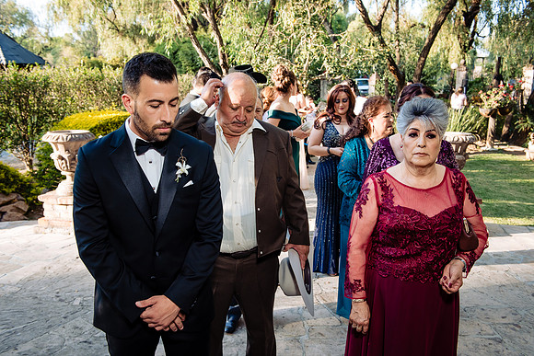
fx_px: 504
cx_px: 267
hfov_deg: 55.8
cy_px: 178
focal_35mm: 34
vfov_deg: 38.9
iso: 800
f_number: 6.3
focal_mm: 34
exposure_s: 1/200
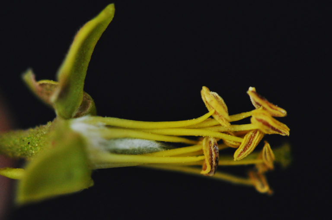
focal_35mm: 158
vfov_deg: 8.7
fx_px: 1451
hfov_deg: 13.1
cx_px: 166
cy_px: 110
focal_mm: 105
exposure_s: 1/800
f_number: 7.1
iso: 800
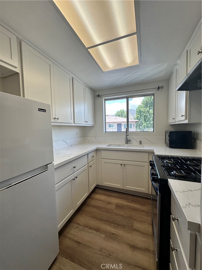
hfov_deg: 85.7
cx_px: 101
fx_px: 109
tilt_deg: -3.4
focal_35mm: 14
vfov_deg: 102.1
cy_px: 135
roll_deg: +0.6
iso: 40
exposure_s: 1/152
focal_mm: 2.22
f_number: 2.2
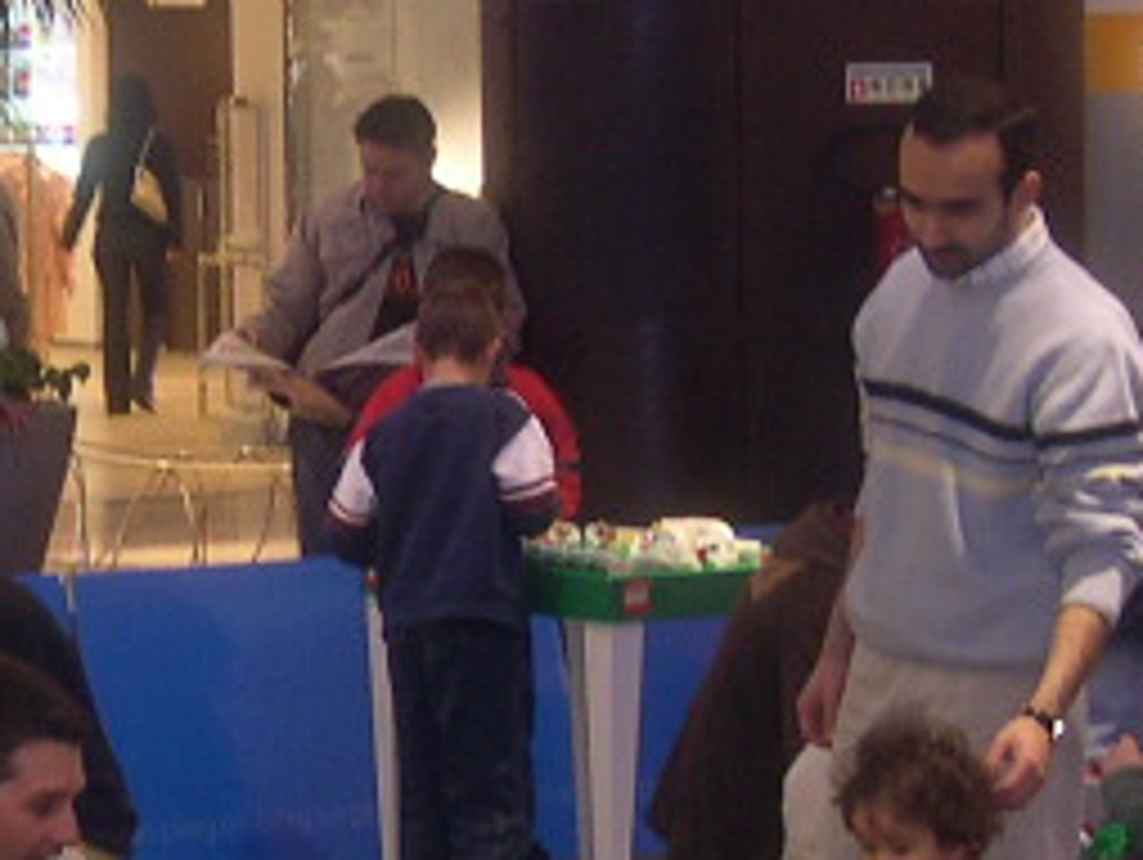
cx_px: -14
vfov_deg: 9.7
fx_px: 5057
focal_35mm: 153
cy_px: 432
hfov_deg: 12.7
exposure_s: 1/30
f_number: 2.8
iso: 117
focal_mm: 8
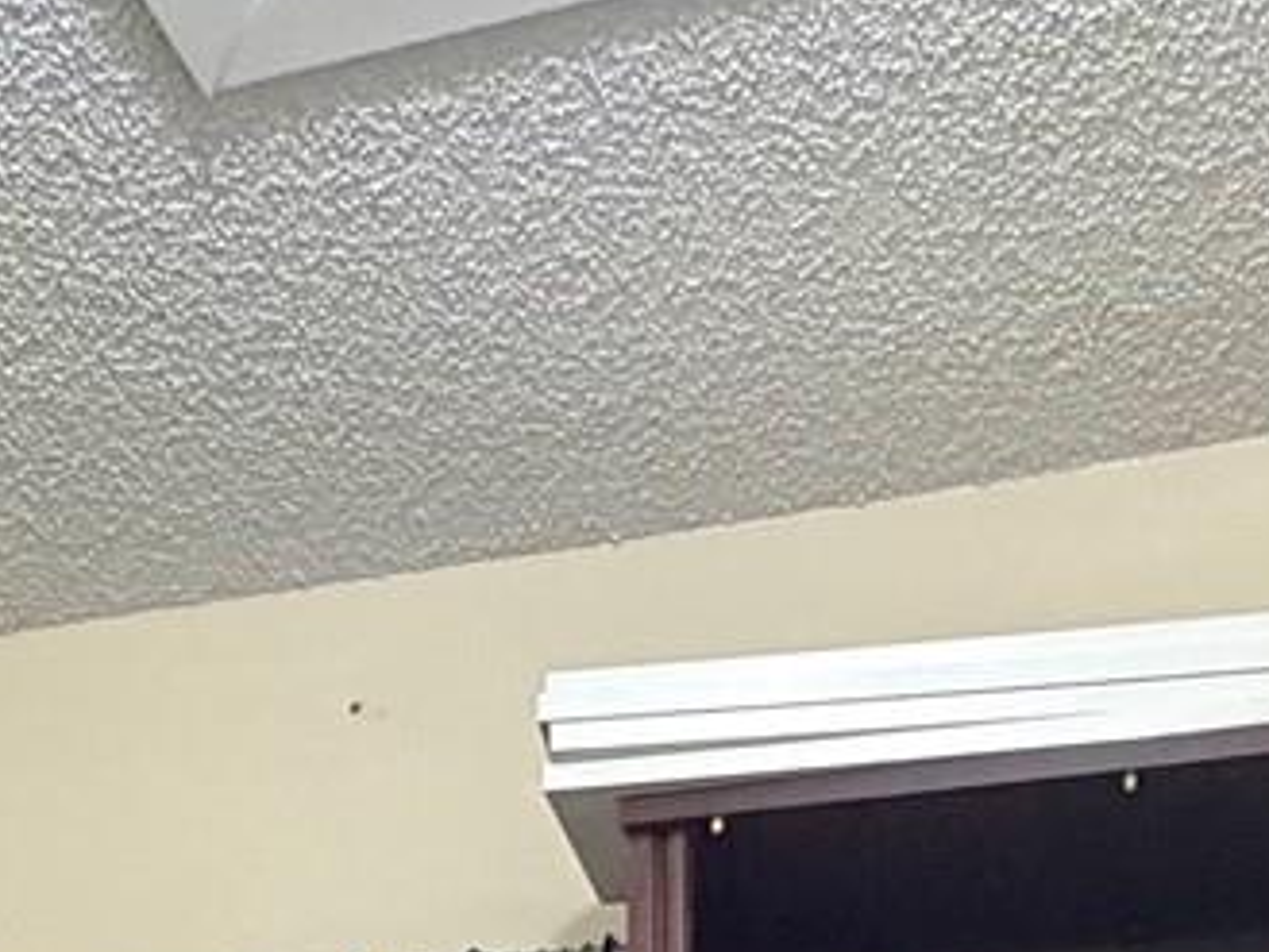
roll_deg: +1.1
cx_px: 459
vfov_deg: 14.8
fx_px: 2494
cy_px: 2205
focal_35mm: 68
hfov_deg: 28.4
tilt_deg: -11.2
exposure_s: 1/60
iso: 400
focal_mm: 2.22
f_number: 2.2
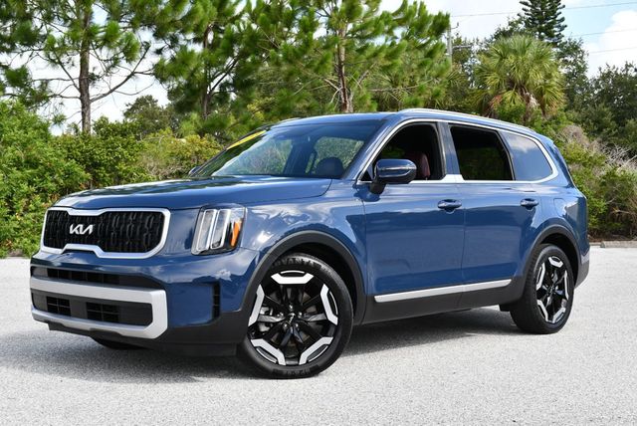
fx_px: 921
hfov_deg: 38.2
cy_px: 213
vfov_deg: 26.0
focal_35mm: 52
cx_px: 318
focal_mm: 26
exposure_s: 1/250
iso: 200
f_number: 6.3
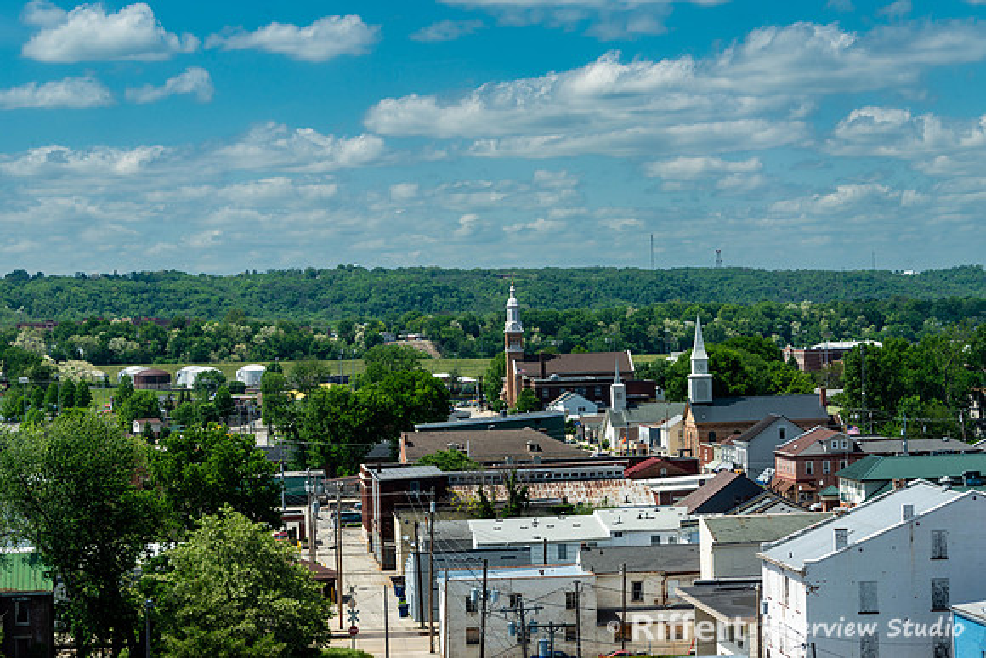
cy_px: 329
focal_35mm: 87
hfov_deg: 23.3
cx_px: 493
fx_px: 2388
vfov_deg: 15.7
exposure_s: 1/100
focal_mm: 85
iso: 100
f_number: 9
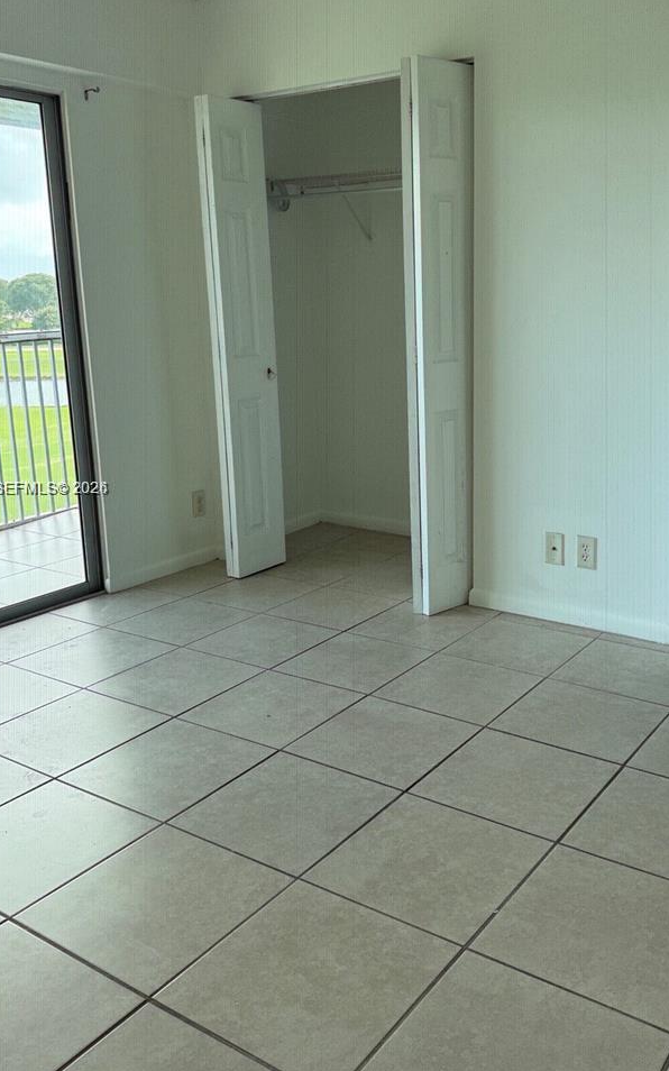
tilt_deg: -11.4
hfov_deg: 39.2
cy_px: 489
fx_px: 934
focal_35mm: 32
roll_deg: +1.4
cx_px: 405
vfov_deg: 59.6
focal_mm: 6.76
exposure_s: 1/129
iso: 80
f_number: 1.78
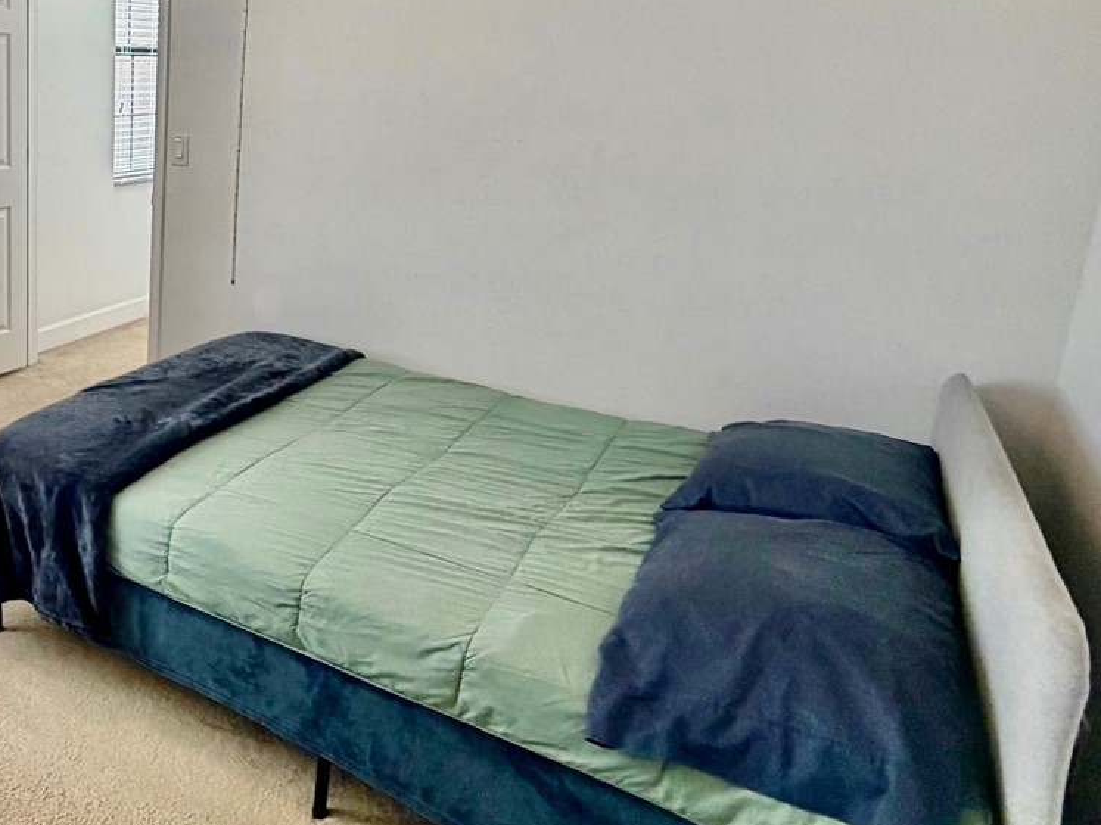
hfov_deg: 52.0
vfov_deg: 45.9
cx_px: 87
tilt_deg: -10.4
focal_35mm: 30
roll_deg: +0.5
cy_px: 258
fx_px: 954
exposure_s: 1/60
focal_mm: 2.22
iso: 160
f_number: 2.2
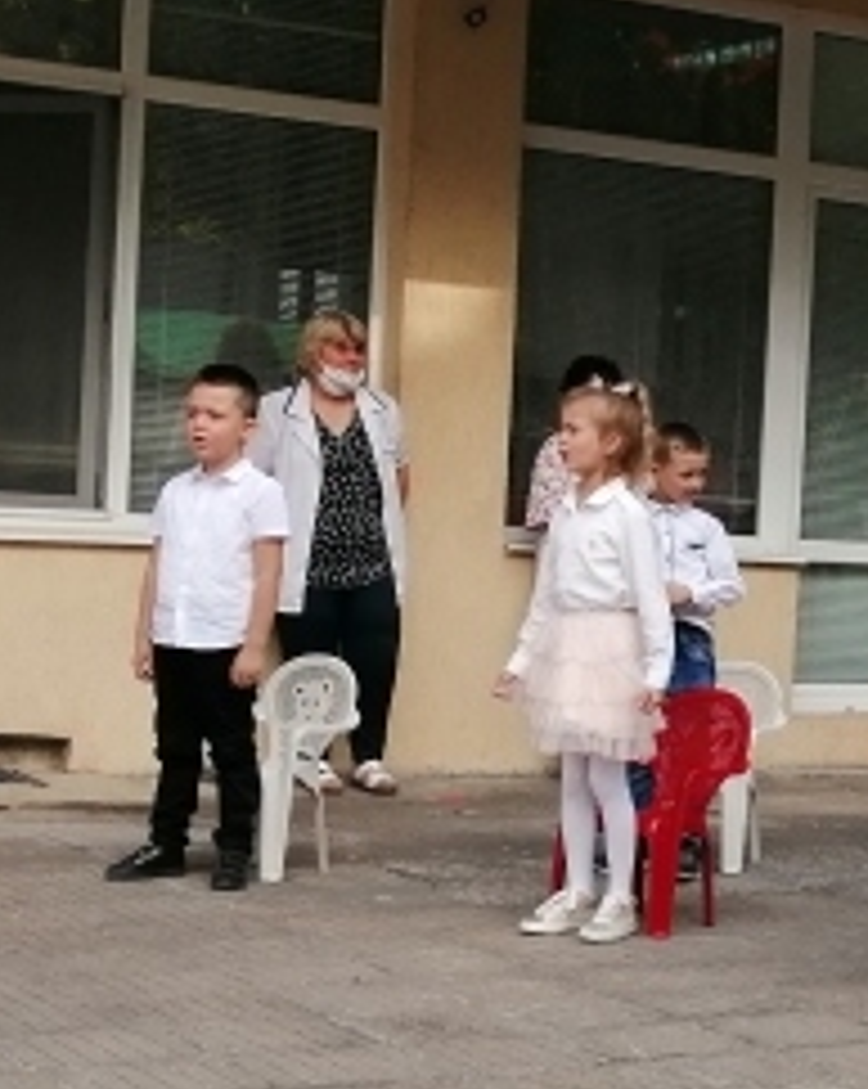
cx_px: 1183
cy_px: 549
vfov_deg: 22.8
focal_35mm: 84
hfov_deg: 17.0
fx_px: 2703
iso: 50
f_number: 1.8
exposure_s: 1/569
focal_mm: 3.62
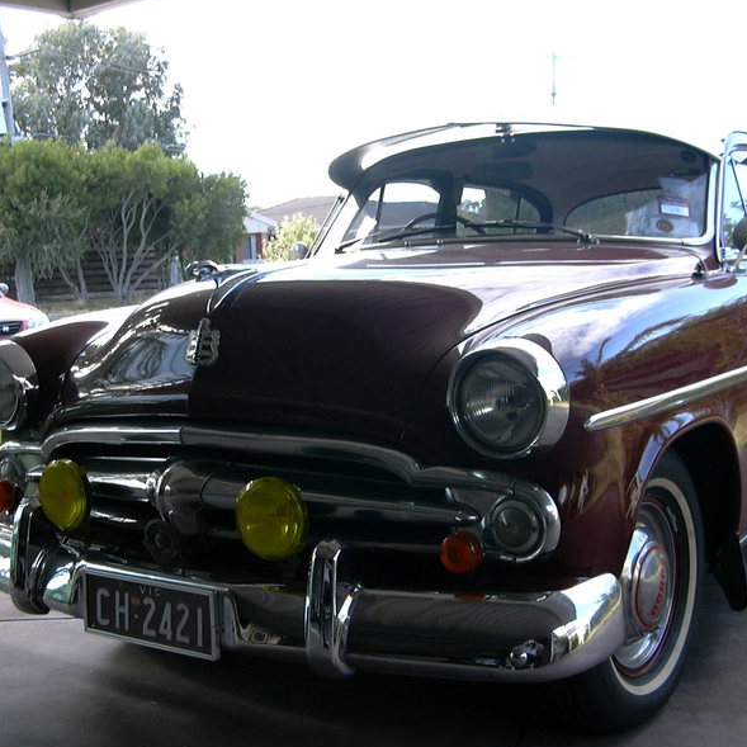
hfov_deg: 39.9
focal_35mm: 42
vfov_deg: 40.0
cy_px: 375
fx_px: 1025
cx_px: 425
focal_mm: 5.4
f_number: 2.8
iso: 100
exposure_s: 1/93.3
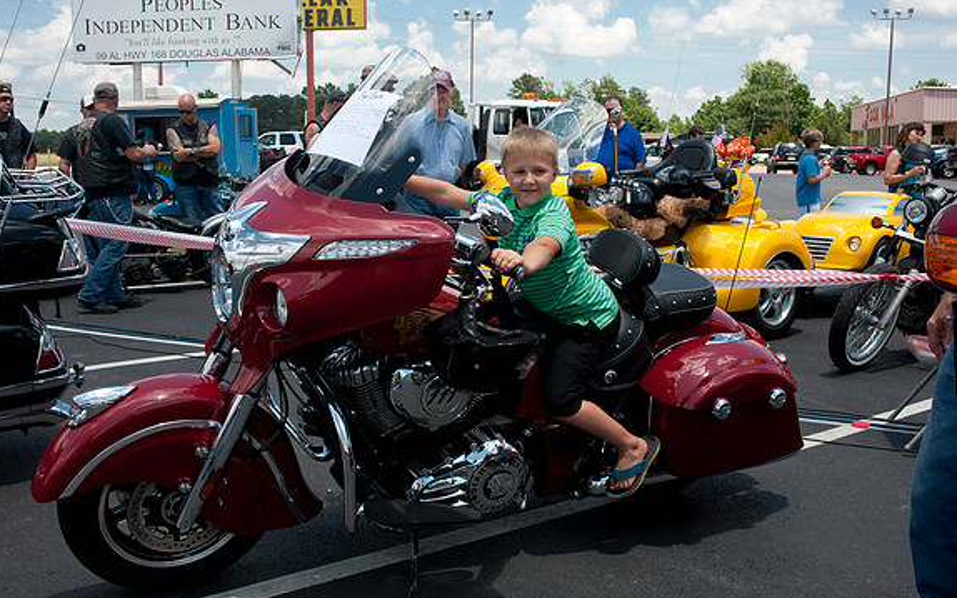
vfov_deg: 35.3
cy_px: 292
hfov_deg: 54.0
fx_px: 939
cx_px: 475
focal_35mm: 36
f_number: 10
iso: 200
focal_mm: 35
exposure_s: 1/400
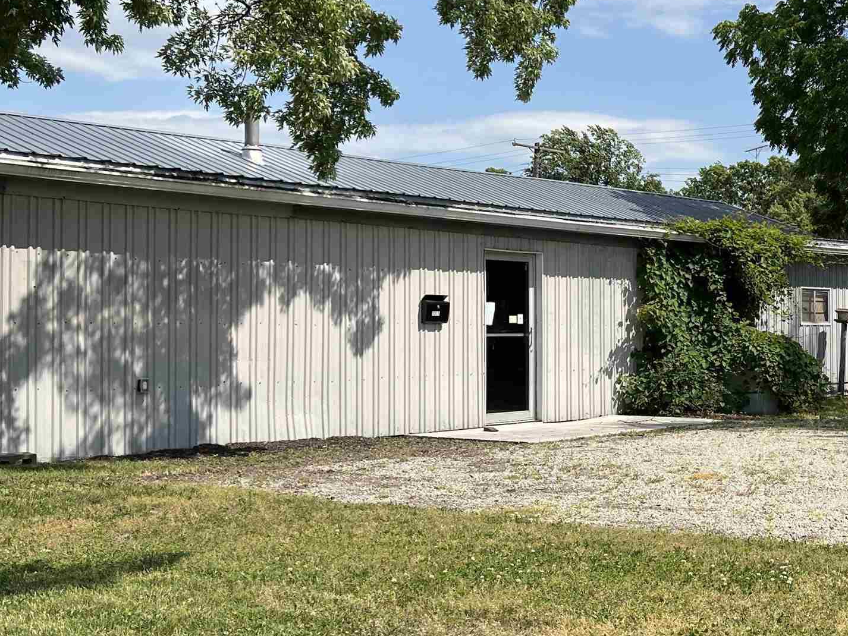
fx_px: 1372
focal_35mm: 56
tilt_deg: -0.6
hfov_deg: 32.1
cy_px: 314
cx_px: 818
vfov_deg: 26.1
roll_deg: +0.6
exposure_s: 1/4444
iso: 50
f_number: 1.5
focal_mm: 5.7
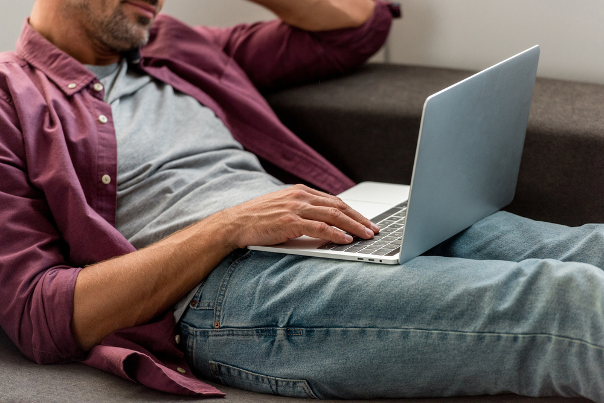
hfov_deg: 10.3
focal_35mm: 200
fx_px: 3356
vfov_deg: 6.9
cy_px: 202
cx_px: 302
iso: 640
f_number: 3.5
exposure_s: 1/200
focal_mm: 200
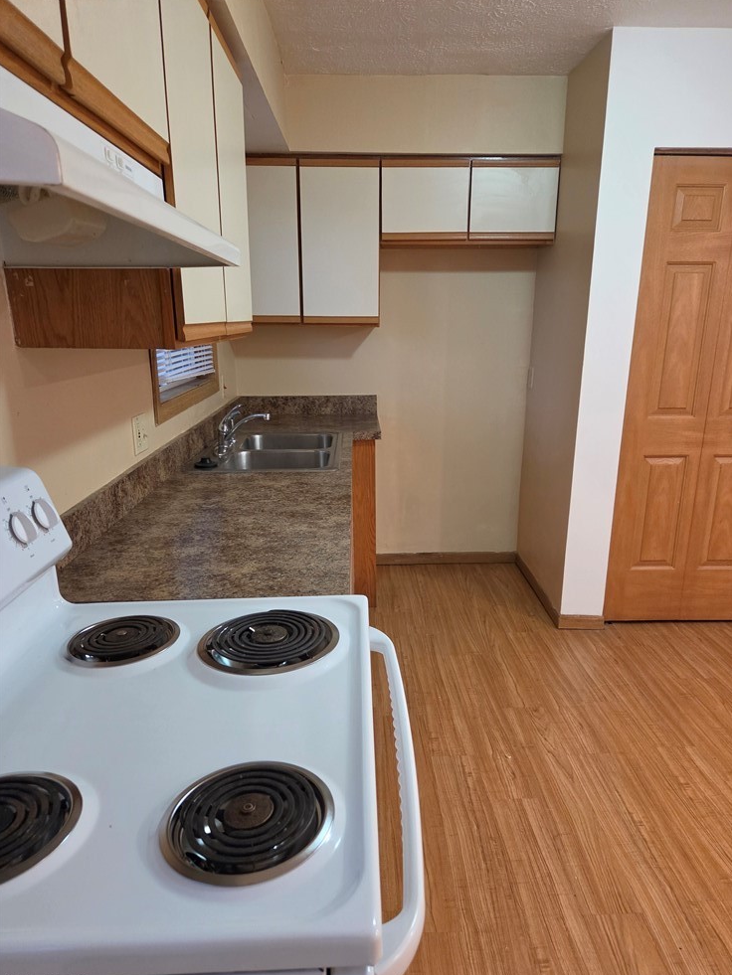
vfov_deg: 71.6
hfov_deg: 56.8
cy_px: 503
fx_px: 677
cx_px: 378
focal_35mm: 24
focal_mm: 5.4
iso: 640
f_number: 1.8
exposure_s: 1/120
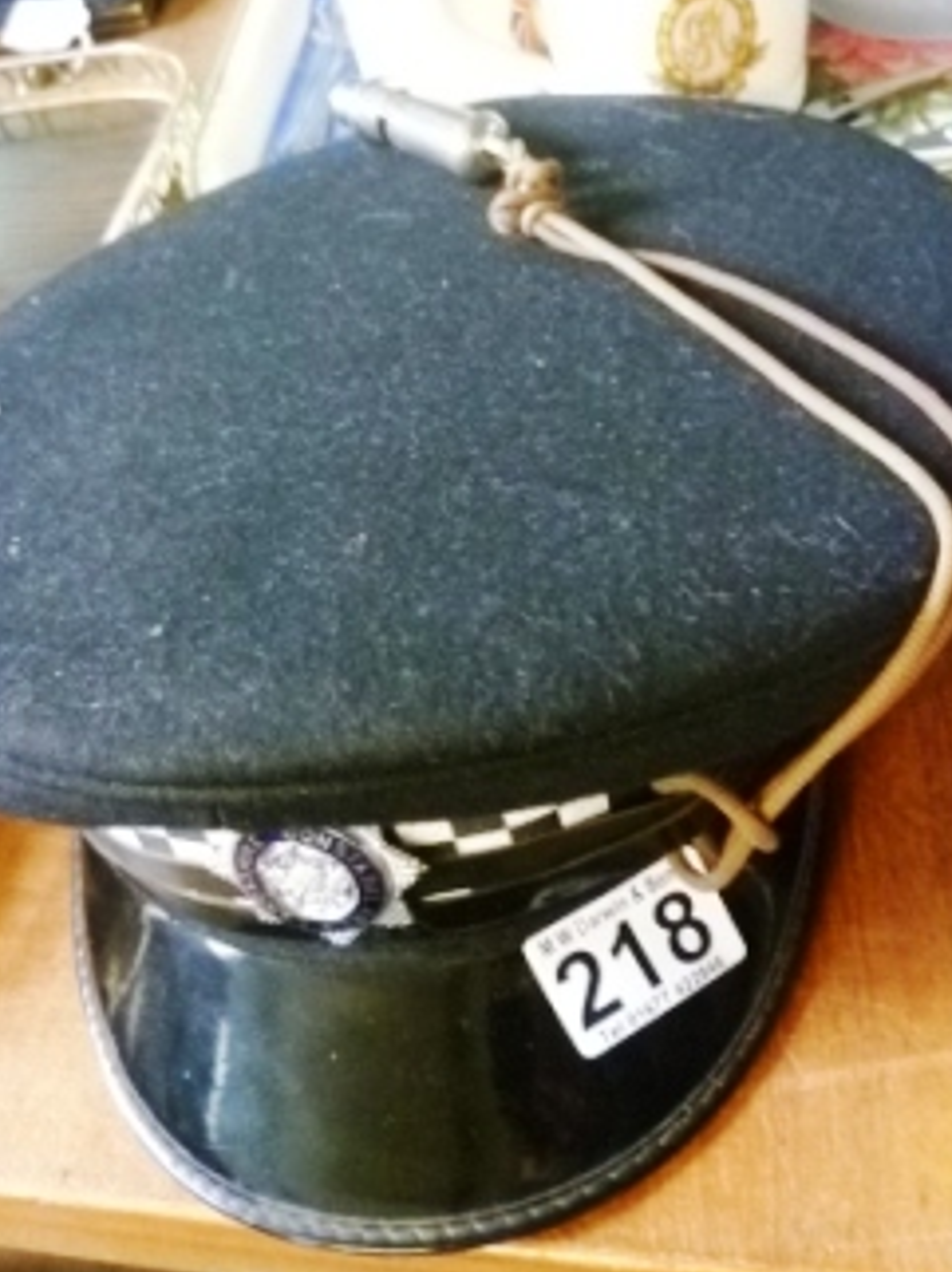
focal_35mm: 39
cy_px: 565
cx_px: 442
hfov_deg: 36.8
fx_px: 1432
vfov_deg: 47.8
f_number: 2.8
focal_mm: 5
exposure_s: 1/25
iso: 800
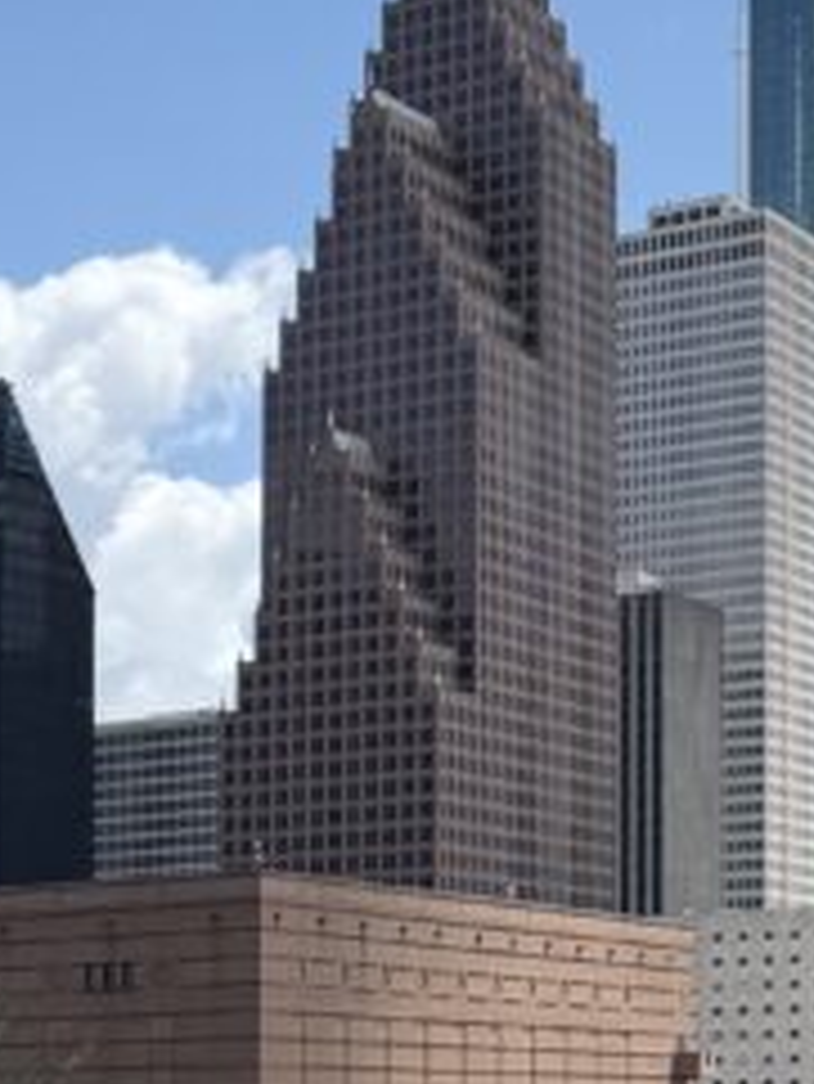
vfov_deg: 18.5
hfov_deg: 12.9
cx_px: -720
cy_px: 1201
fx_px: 3195
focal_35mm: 102
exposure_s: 1/4673
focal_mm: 6.76
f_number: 1.78
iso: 80
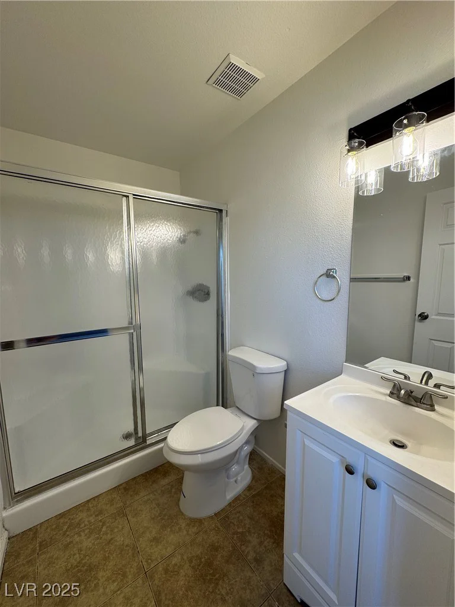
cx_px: 228
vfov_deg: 102.1
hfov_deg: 85.7
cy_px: 304
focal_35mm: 14
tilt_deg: -6.3
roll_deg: +0.5
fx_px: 245
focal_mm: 2.22
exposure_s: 1/120
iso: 50
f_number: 2.2
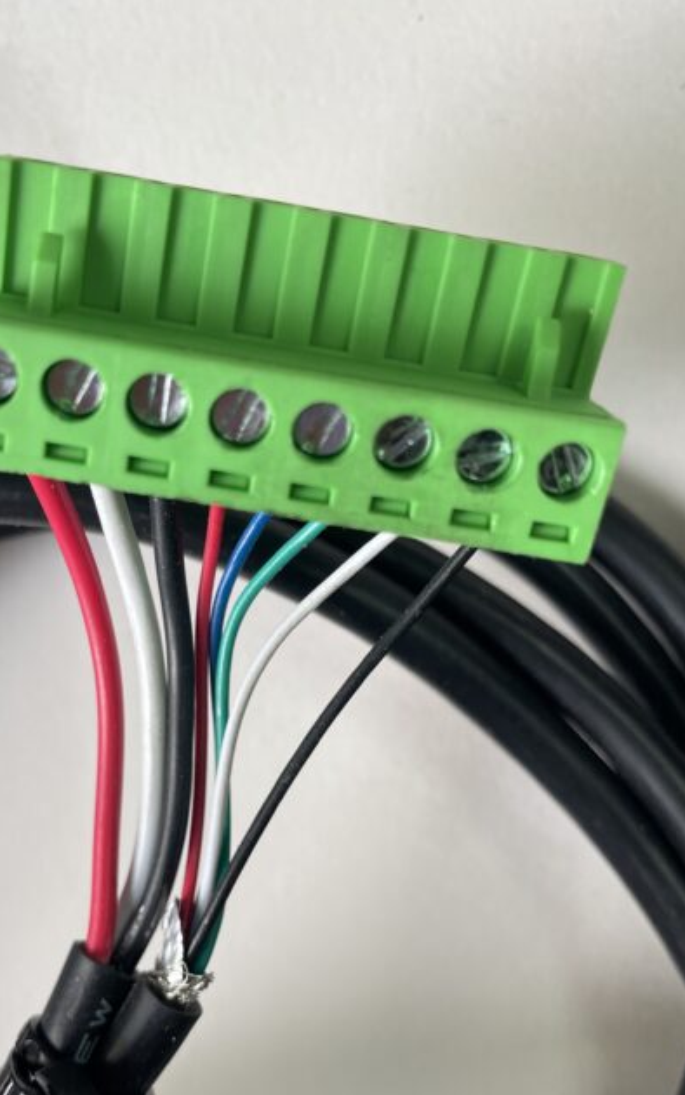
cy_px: 650
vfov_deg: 55.0
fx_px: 1045
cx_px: 210
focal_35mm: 35
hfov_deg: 35.8
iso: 64
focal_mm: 4.2
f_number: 1.6
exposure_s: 1/121
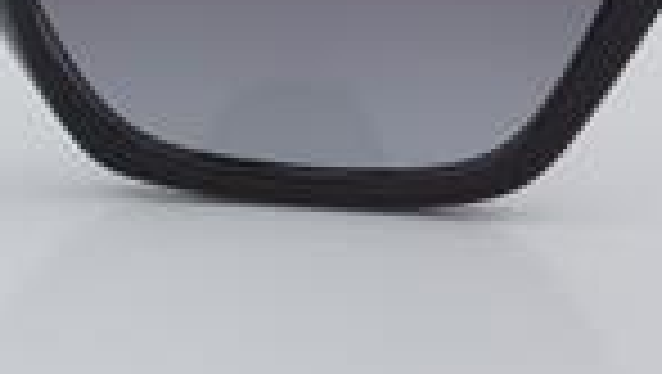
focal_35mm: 214
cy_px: -117
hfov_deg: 9.9
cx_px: -122
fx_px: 3760
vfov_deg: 5.7
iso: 100
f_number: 32
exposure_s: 1/4
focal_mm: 50
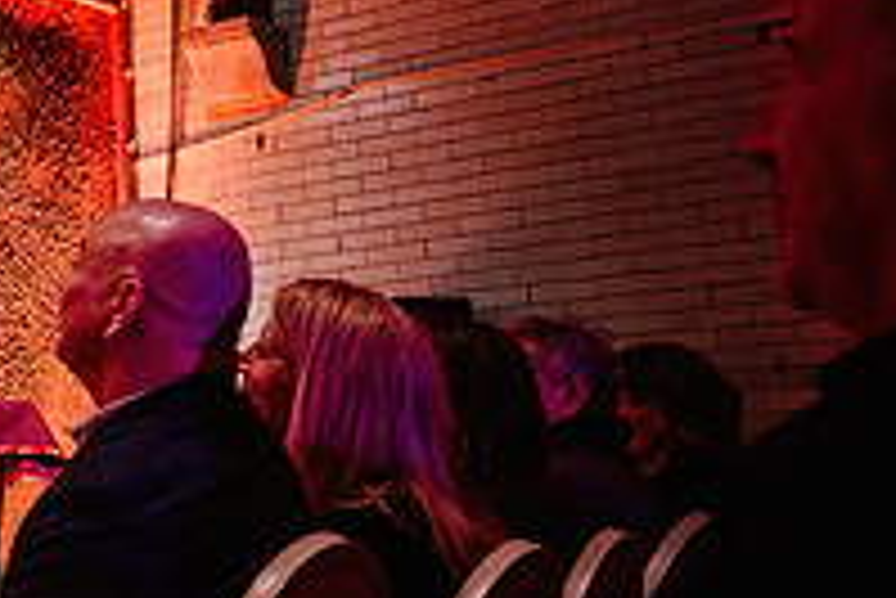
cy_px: 200
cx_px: -207
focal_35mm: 70
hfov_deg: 25.5
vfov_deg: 19.4
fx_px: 1743
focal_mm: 24
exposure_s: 1/125
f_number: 2.8
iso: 1600
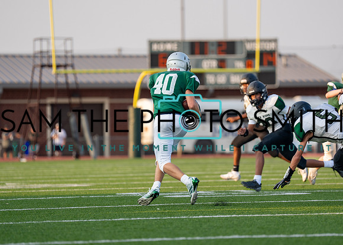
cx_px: 192
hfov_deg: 7.1
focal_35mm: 282
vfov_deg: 5.1
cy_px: 131
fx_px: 2750
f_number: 2.8
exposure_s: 1/1000
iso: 160
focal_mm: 200
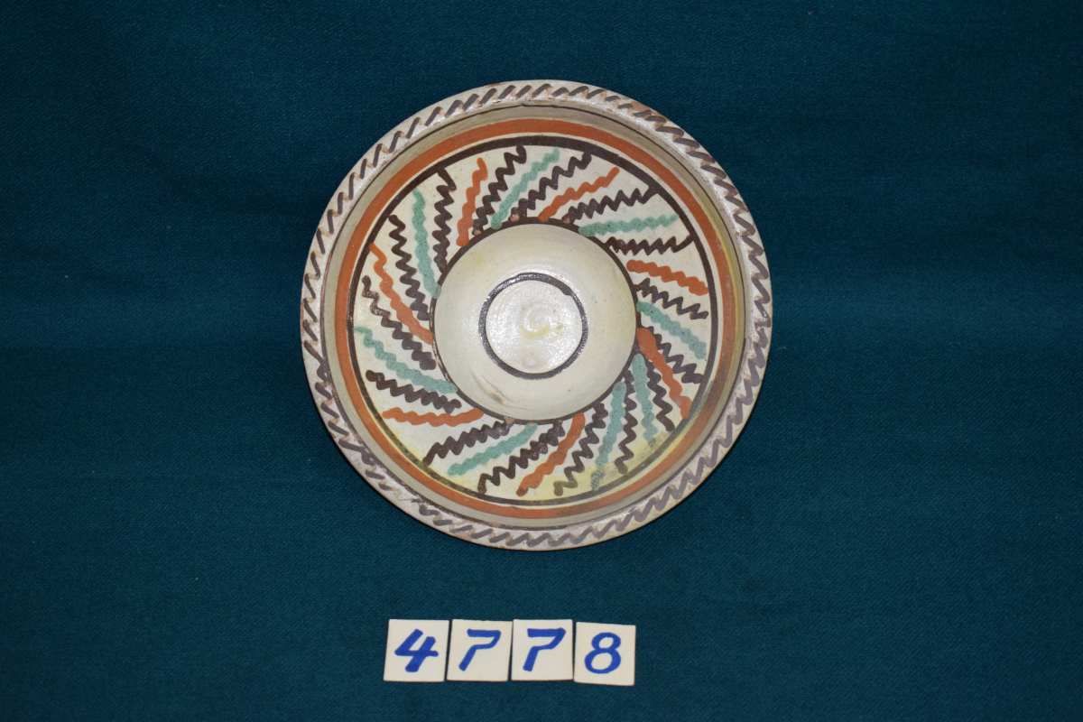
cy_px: 361
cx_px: 542
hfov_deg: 29.2
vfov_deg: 19.7
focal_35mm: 69
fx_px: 2076
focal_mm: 46
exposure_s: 1/60
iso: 1800
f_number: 5.3
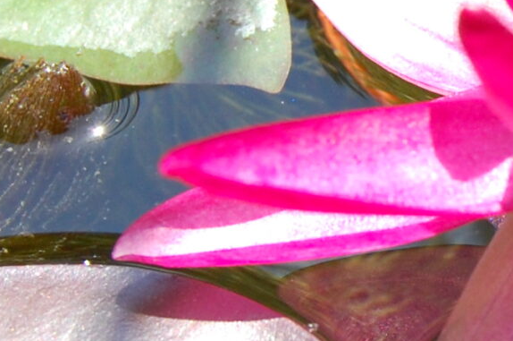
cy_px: 98
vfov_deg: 5.8
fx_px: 3333
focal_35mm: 234
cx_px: 658
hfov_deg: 8.7
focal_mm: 35
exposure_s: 1/400
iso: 800
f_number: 10
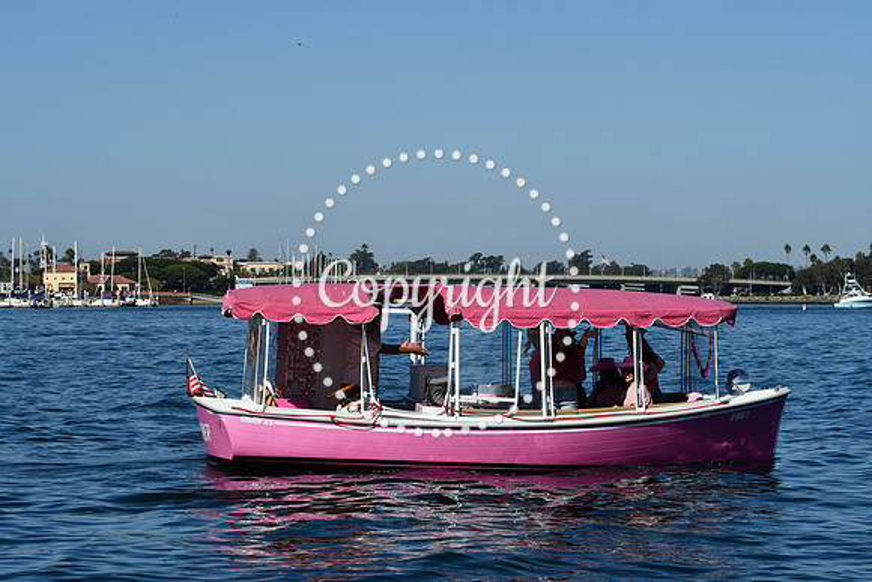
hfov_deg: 19.5
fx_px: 2544
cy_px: 291
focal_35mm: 105
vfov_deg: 13.0
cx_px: 436
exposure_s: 1/500
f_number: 8
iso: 100
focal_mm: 70
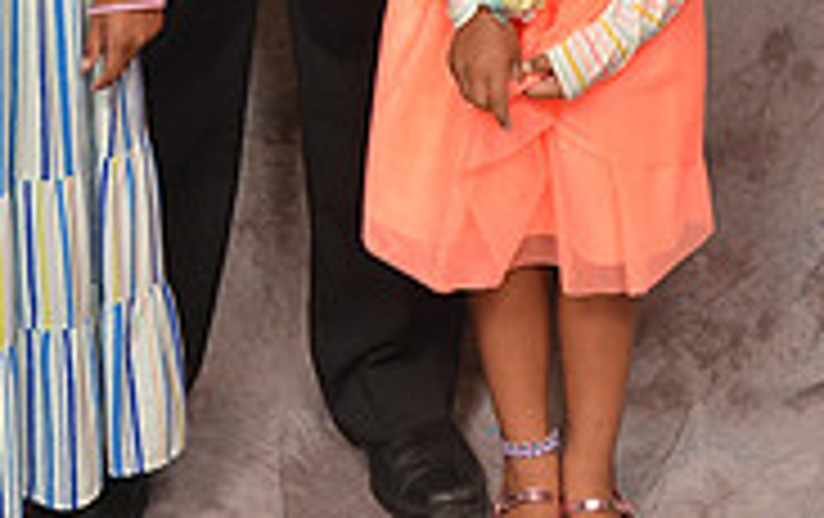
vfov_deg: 10.4
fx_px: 2713
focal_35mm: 121
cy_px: -338
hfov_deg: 17.2
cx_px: 194
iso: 200
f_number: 5.6
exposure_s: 1/60
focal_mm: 25
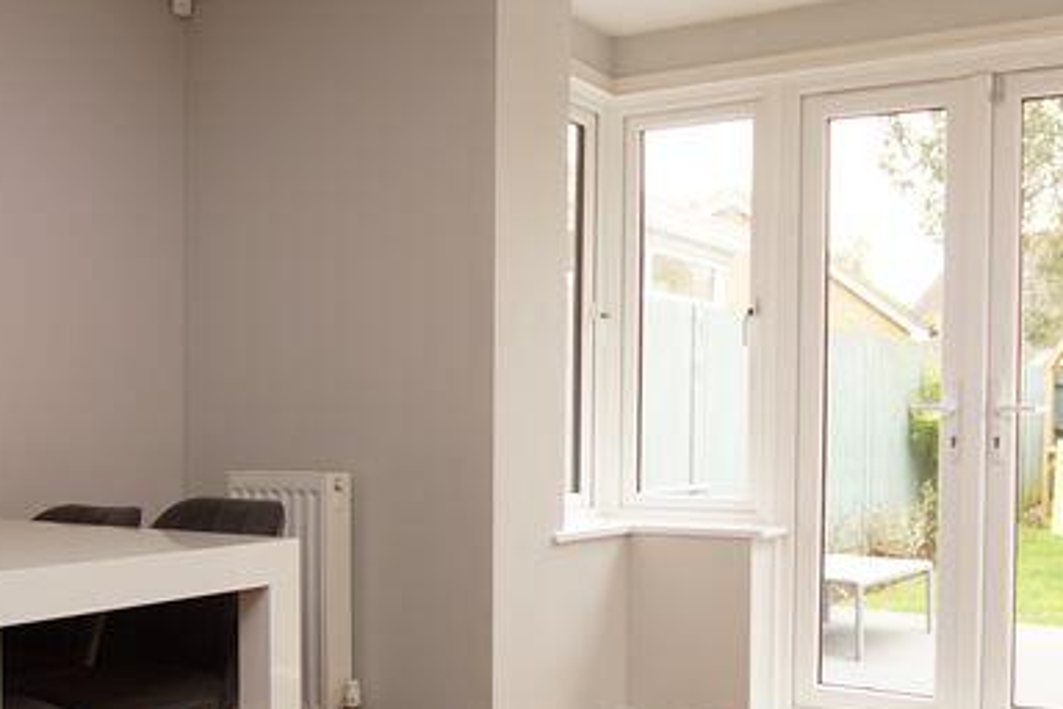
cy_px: 450
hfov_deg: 48.2
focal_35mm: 40
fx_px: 1181
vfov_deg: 33.2
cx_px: 623
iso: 200
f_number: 3.5
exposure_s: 1/60
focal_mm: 10
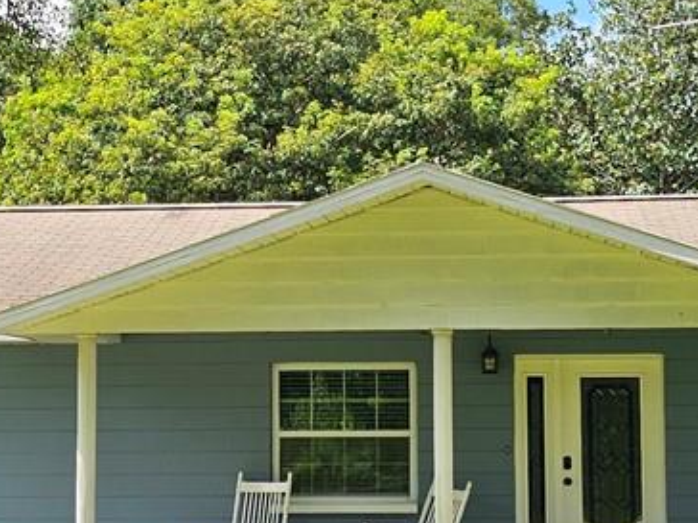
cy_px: 312
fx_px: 2037
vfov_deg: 14.6
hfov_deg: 19.4
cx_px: 282
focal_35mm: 101
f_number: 1.7
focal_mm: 6.3
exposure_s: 1/518
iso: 10
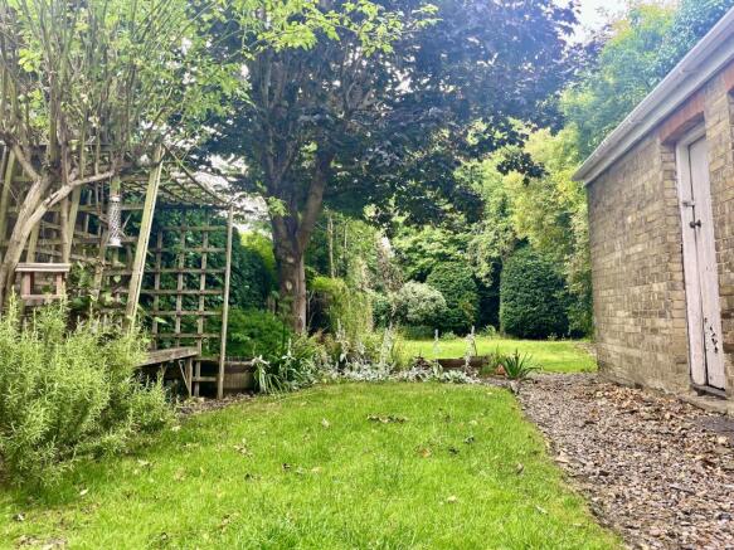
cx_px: 367
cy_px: 275
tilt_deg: +4.9
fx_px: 551
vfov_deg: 53.0
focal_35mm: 26
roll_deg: +1.8
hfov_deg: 67.3
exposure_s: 1/264
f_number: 1.6
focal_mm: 5.1
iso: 50
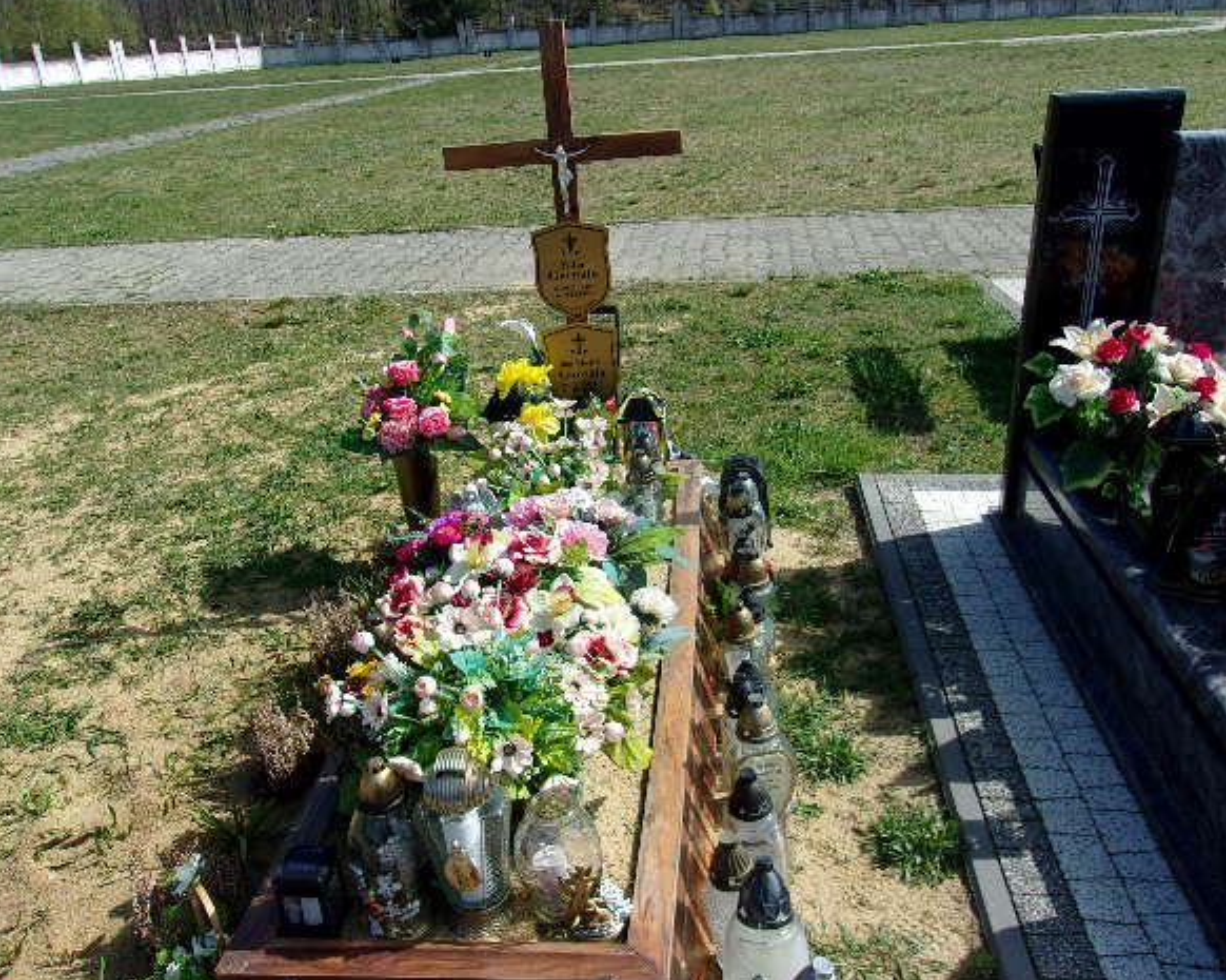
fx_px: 1052
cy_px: 485
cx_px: 621
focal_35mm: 29
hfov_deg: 60.5
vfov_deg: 49.9
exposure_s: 1/100
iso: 80
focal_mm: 4.9
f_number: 10.4
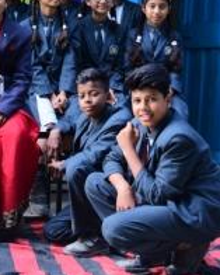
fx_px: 838
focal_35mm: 103
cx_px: -3
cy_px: 89
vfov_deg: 18.6
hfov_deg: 14.7
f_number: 5.6
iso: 500
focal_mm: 48
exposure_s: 1/125
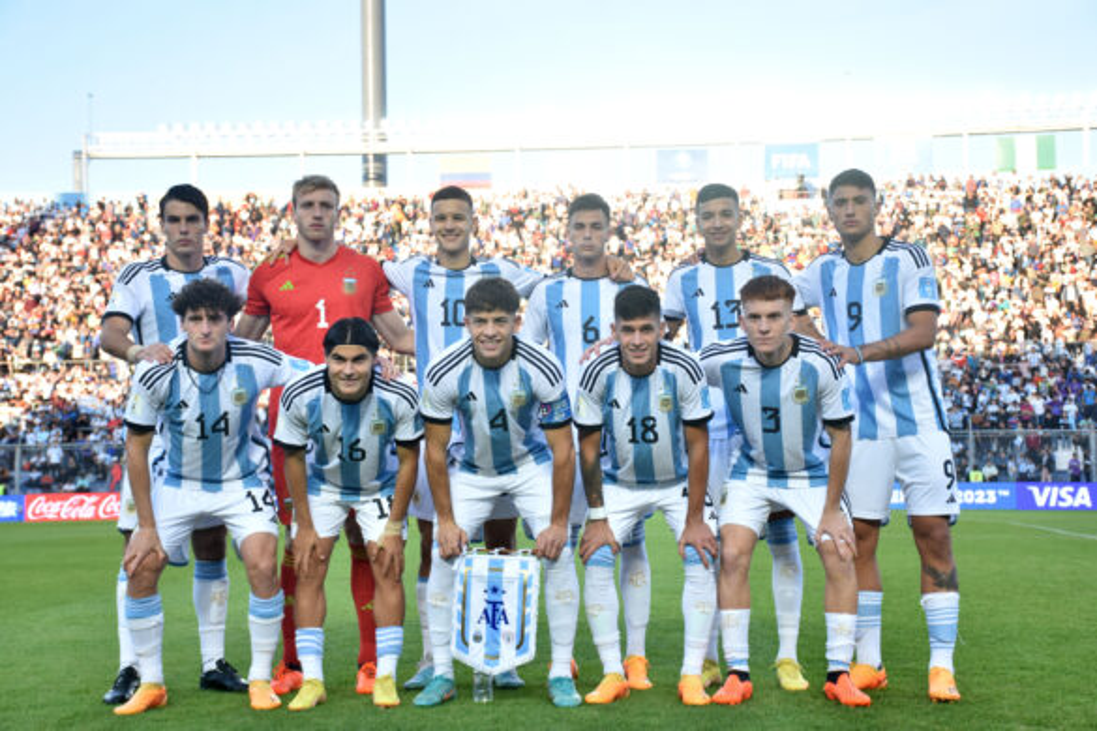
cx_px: 548
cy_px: 366
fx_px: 1828
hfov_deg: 33.4
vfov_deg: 22.6
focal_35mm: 60
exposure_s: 1/250
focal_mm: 40
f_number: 4.5
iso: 250
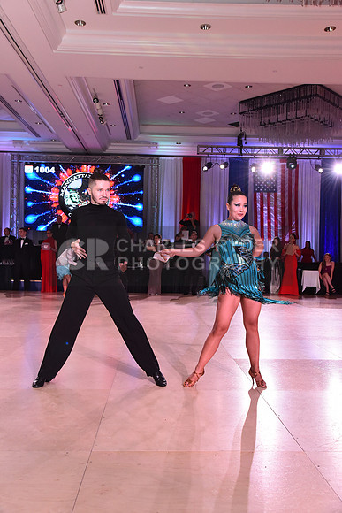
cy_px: 256
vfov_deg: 55.8
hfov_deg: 38.9
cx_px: 171
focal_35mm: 34
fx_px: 484
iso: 2500
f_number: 6.3
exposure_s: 1/320
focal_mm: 34
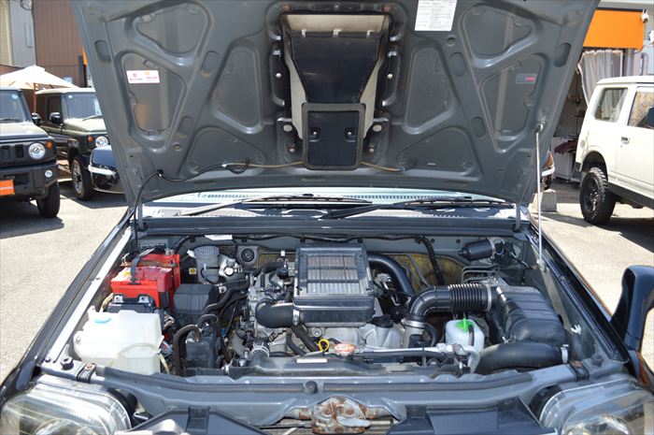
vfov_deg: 47.8
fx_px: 490
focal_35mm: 27
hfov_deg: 67.4
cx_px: 327
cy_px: 218
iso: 100
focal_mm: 18
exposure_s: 1/160
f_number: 4
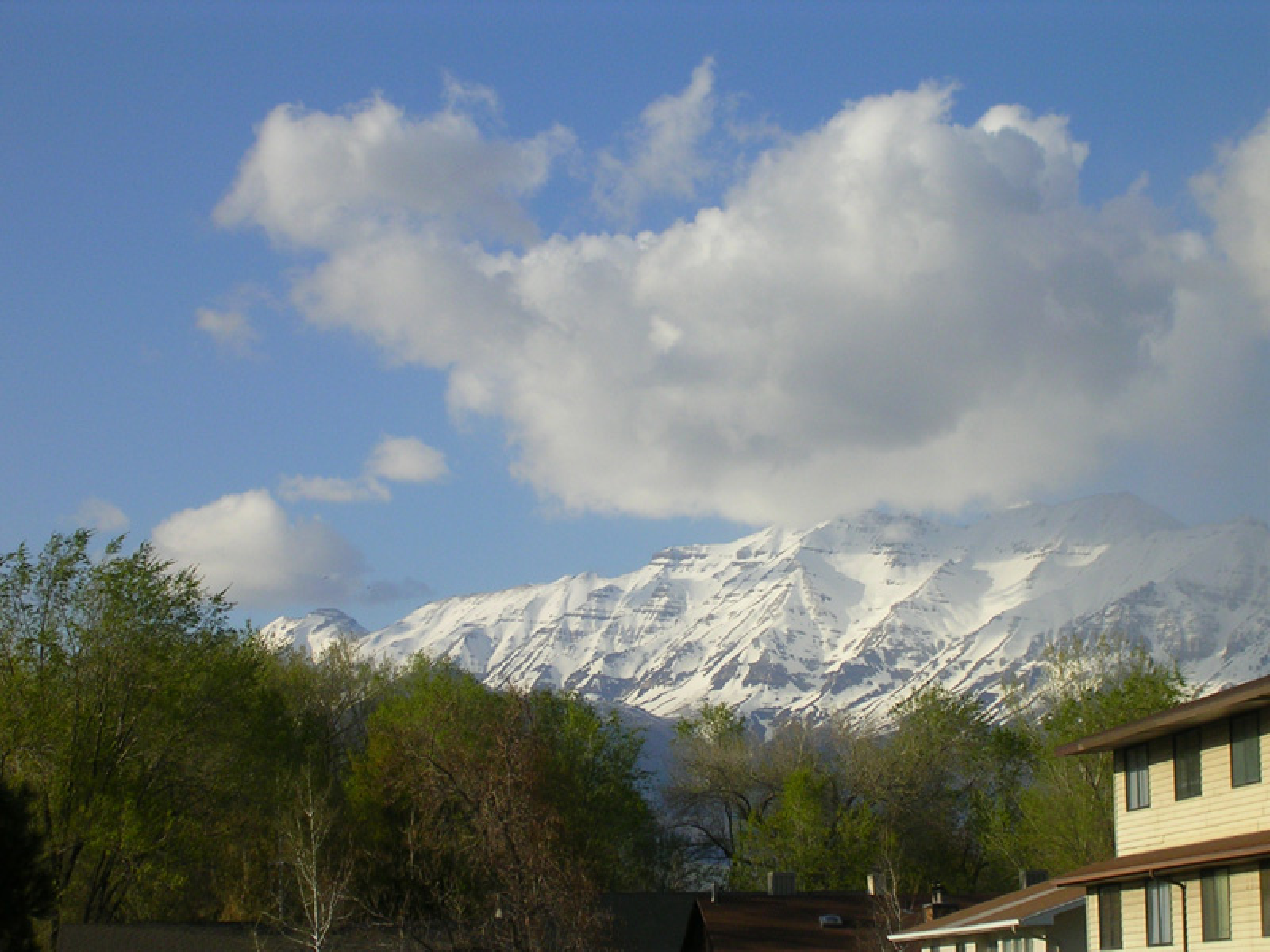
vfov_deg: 12.9
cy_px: 476
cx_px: 635
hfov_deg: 17.1
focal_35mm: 115
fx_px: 4219
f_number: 4.9
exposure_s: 1/646
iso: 50
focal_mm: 17.4
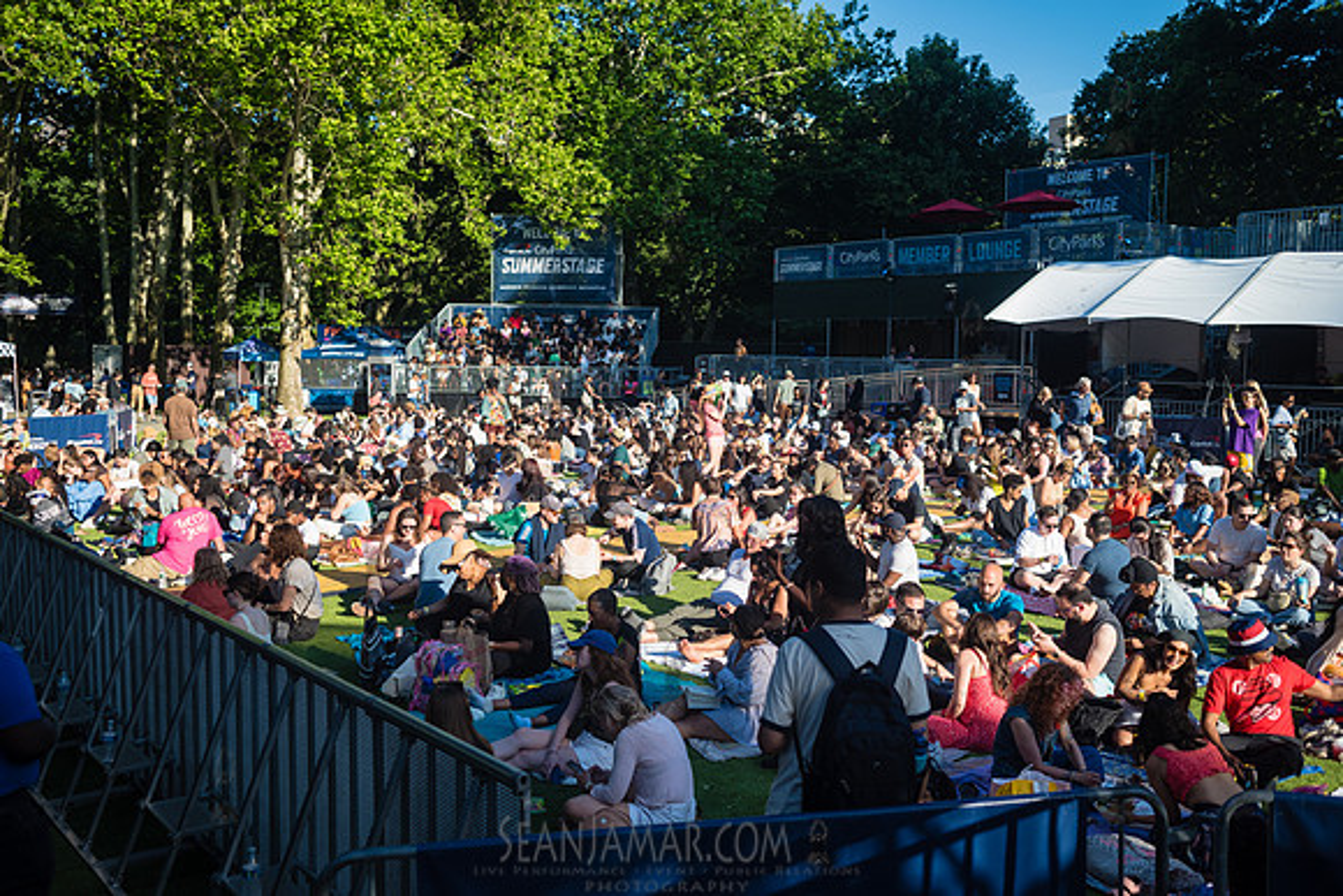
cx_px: 672
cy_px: 448
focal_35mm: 35
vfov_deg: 37.9
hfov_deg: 54.4
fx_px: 1306
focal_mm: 35
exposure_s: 1/2500
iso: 320
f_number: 3.2
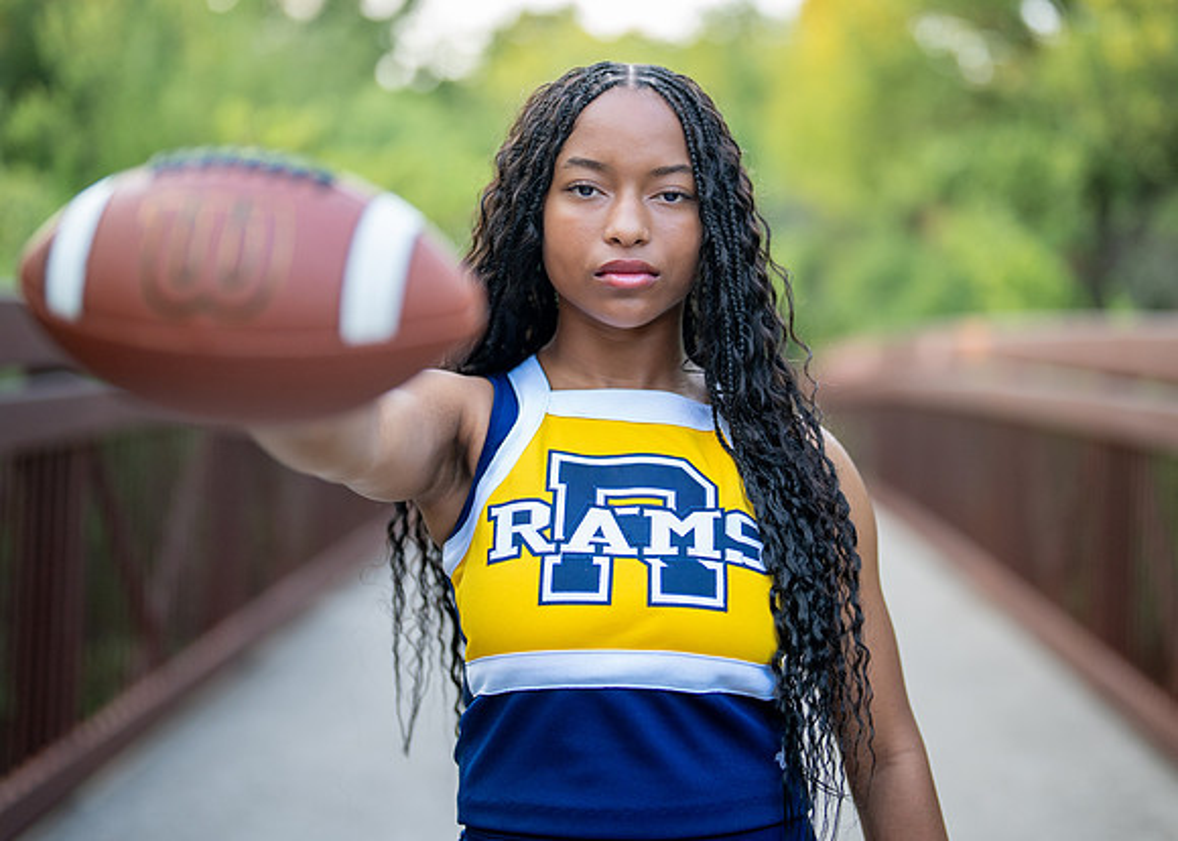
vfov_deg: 23.5
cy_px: 373
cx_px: 620
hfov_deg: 32.6
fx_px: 2016
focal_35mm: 60
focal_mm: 50
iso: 400
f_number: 1.2
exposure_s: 1/500
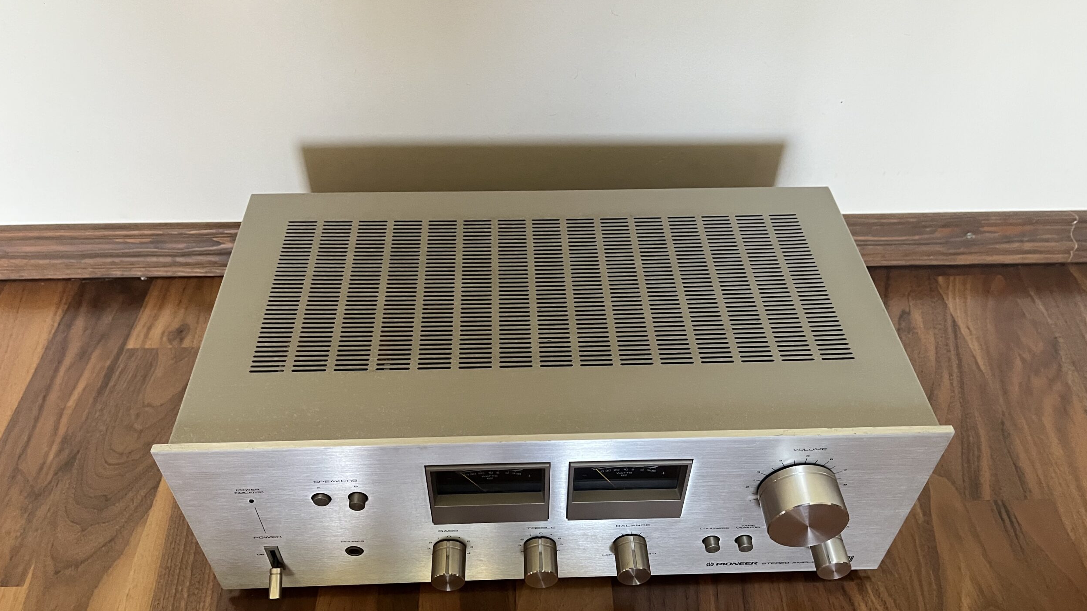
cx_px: 553
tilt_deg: -47.7
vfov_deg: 39.9
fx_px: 836
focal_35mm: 29
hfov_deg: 66.1
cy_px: 386
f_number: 1.6
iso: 320
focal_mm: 5.1
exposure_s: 1/60
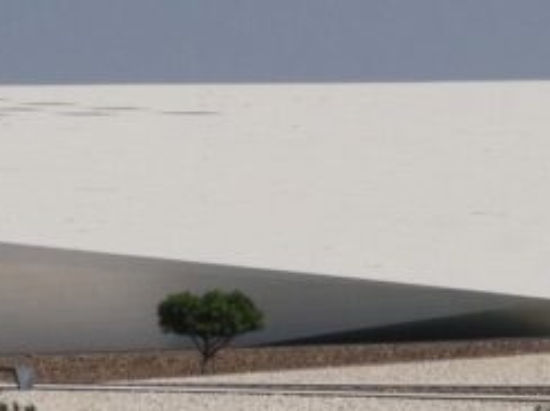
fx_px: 4762
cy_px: 214
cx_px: -16
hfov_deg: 6.6
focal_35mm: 300
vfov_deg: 4.9
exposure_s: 1/800
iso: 80
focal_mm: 12.9
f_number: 6.3
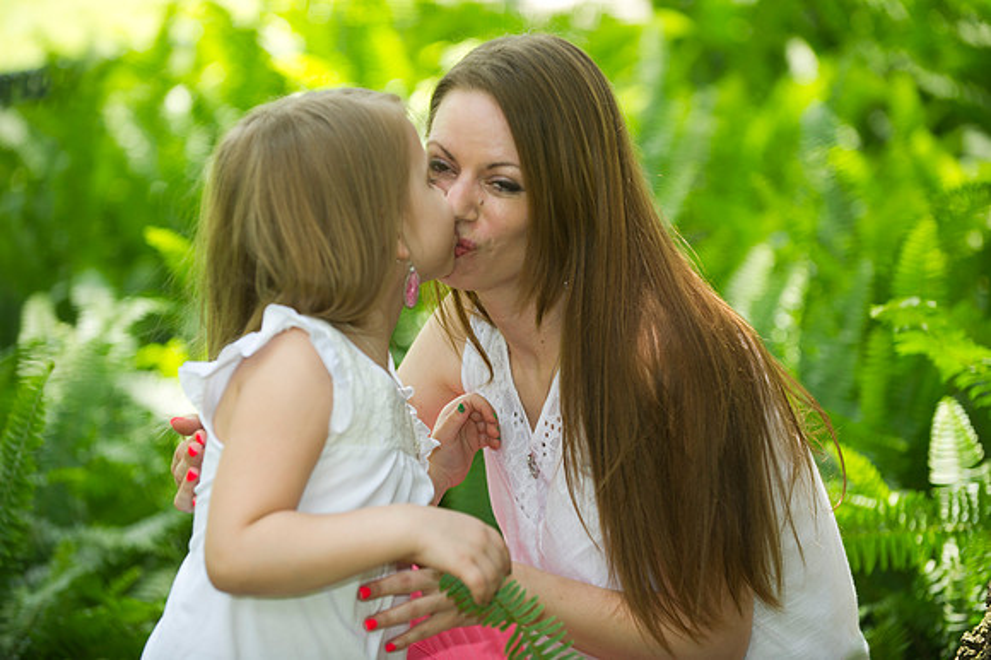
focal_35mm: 125
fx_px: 3439
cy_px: 330
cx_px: 496
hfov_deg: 16.4
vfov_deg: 11.0
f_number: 2.8
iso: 200
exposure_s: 1/200
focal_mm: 125
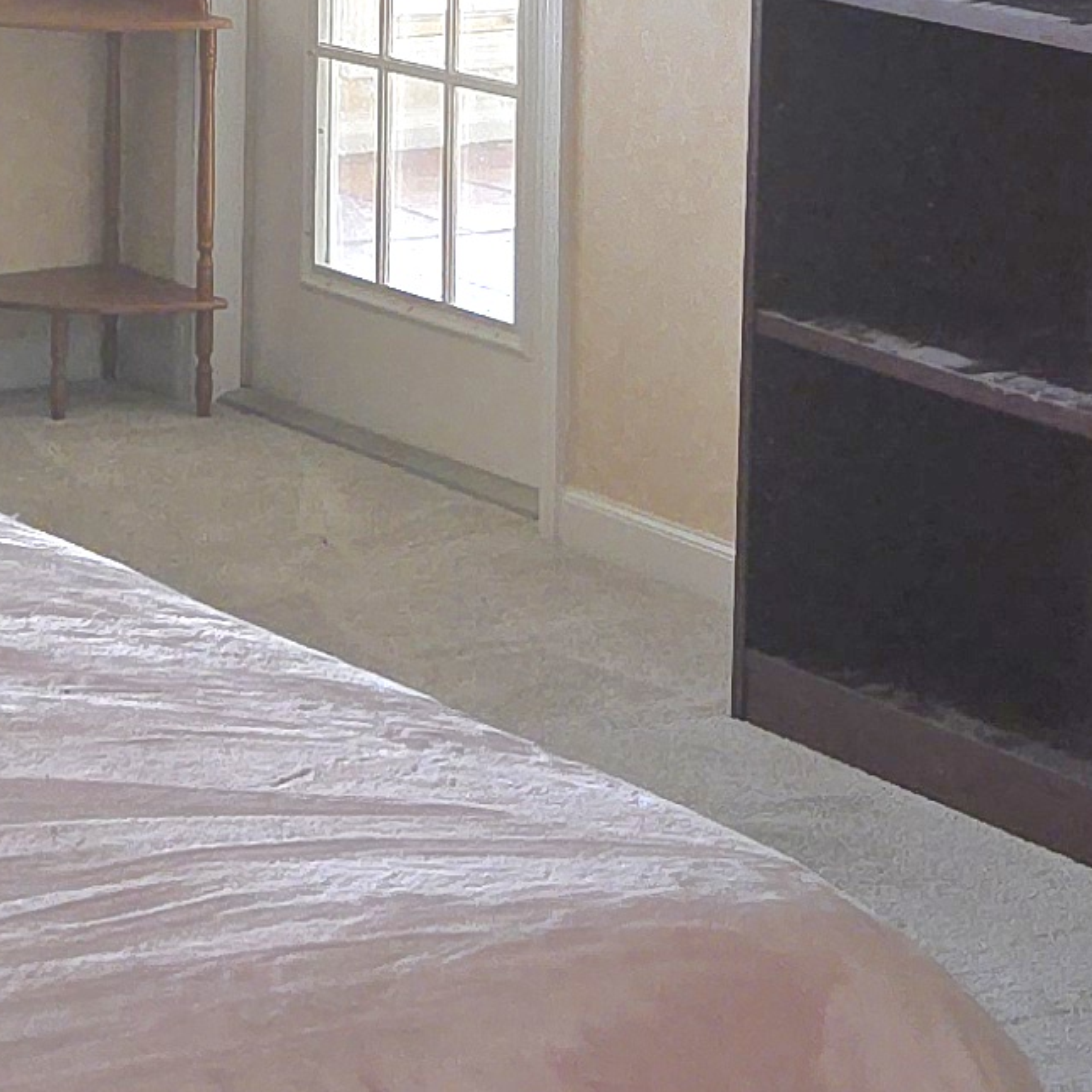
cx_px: 383
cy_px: -306
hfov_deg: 13.8
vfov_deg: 13.4
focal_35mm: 126
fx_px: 4497
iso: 100
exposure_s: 1/60.2
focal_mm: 5.4
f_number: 1.8
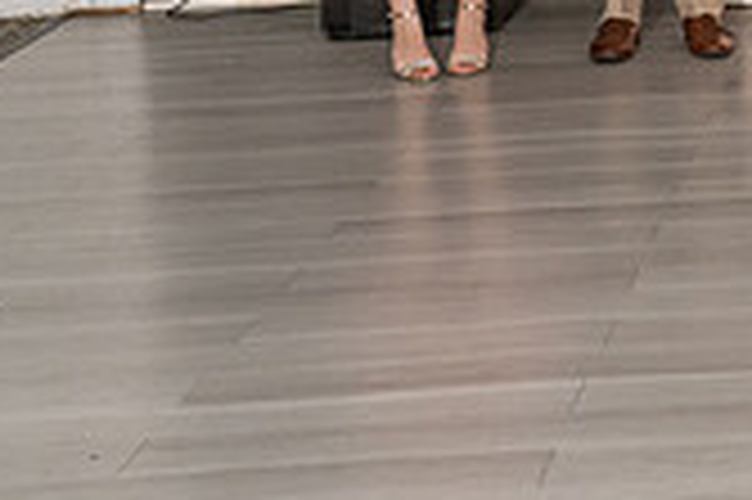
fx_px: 3381
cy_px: -294
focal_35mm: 162
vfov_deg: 8.2
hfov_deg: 11.5
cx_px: 1482
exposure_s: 1/200
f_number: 3.5
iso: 500
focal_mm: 28
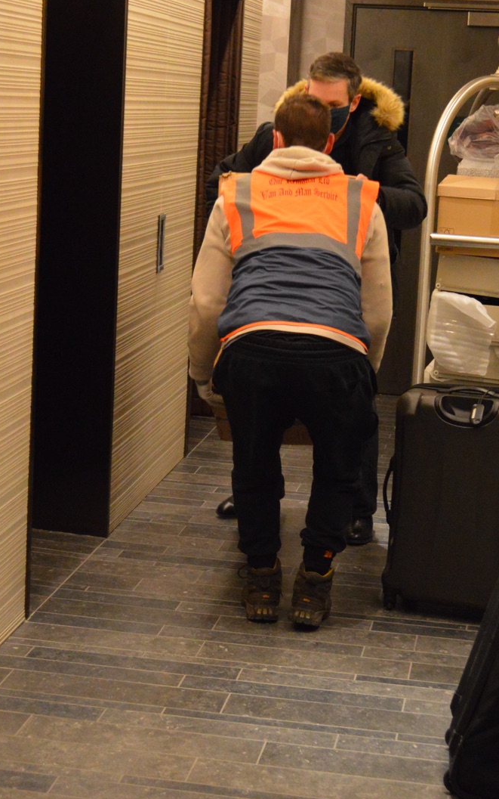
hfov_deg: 17.6
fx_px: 1610
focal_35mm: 74
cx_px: 208
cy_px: 399
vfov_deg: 27.8
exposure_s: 1/125
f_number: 4.8
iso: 3200
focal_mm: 32
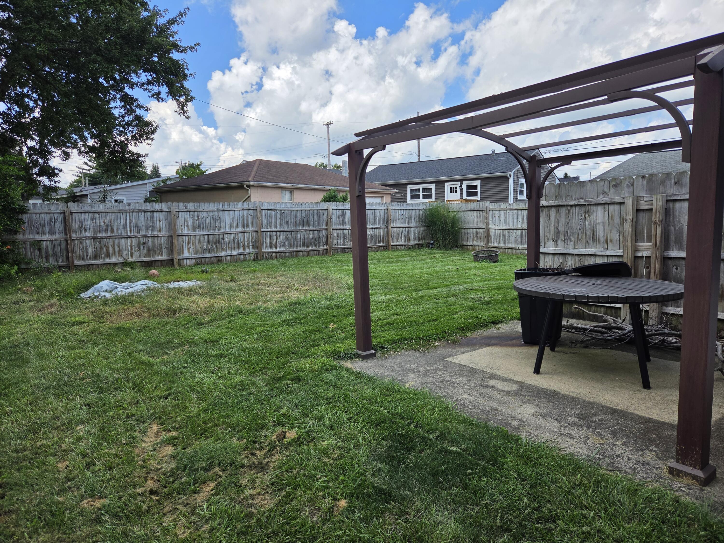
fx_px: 481
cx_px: 362
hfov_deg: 73.9
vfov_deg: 58.9
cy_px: 272
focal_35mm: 23
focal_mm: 5.4
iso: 80
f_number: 1.8
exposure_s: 1/4131
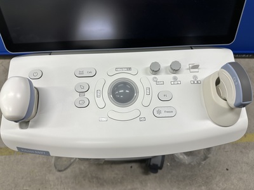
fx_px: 176
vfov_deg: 56.8
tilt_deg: -65.4
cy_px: 95
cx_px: 127
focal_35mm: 24
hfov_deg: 71.6
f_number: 1.78
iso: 64
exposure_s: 1/120
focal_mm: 6.86
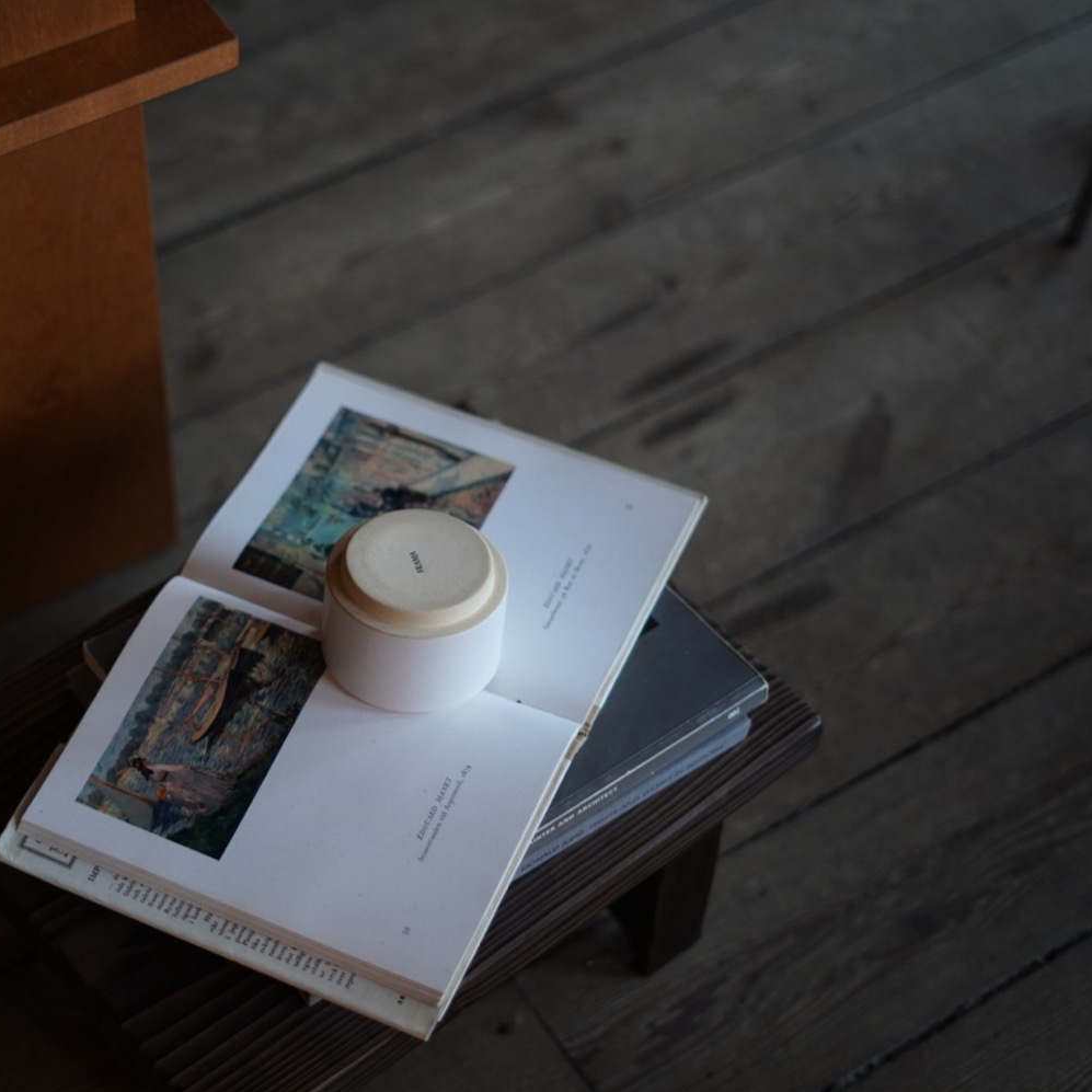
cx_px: 373
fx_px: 2284
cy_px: 548
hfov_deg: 26.7
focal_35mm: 64
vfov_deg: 26.9
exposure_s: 1/100
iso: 320
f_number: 1.8
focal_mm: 50
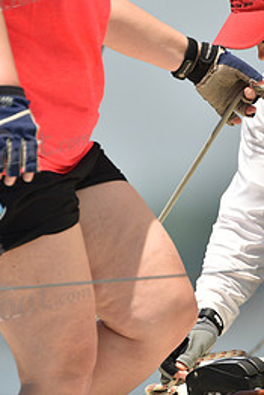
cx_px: 170
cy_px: 62
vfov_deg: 1.6
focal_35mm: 1327
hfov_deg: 1.0
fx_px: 14577
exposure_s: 1/3200
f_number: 5
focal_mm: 600
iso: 320
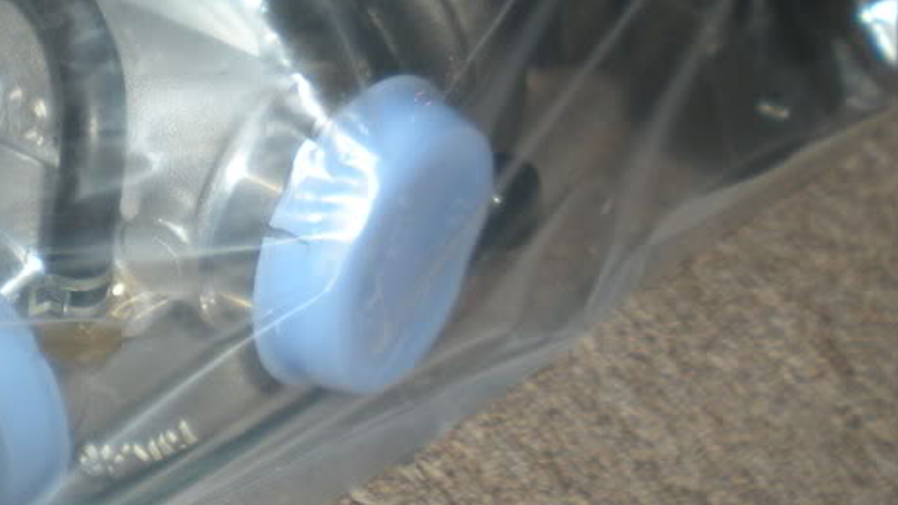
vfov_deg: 13.0
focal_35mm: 91
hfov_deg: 23.3
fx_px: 2167
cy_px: -64
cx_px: 291
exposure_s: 1/60
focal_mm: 6.3
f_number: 3.1
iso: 64
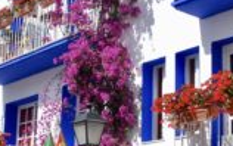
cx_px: 91
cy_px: 117
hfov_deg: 23.8
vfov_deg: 15.0
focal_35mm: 87
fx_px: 553
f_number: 8
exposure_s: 1/250
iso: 100
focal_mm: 18
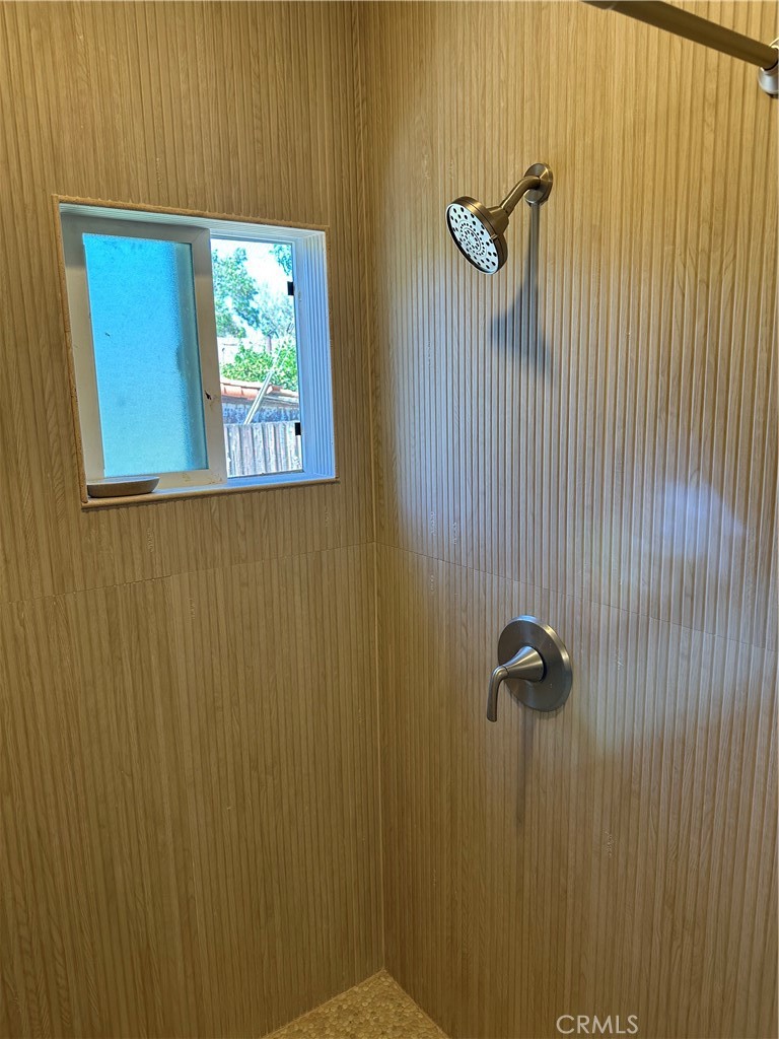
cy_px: 520
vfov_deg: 71.6
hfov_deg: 56.8
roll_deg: +1.0
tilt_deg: -9.6
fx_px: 720
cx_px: 390
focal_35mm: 24
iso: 160
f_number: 1.78
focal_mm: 6.86
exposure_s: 1/120
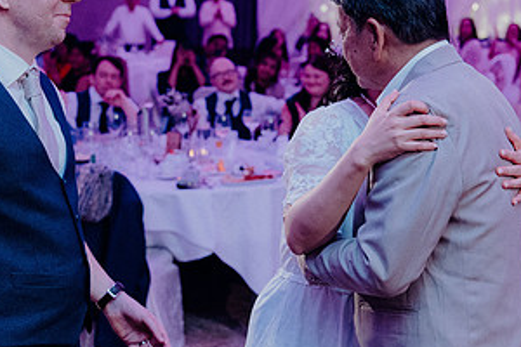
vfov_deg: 15.7
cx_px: 243
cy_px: 166
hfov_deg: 23.4
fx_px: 1259
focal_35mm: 87
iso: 3200
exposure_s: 1/160
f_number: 3.5
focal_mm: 45
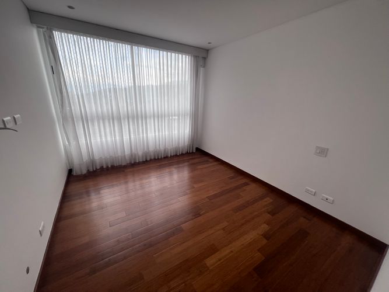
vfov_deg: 89.9
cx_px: 194
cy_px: 146
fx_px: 146
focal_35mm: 13
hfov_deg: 106.2
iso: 40
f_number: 1.8
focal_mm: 1.57
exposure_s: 1/120
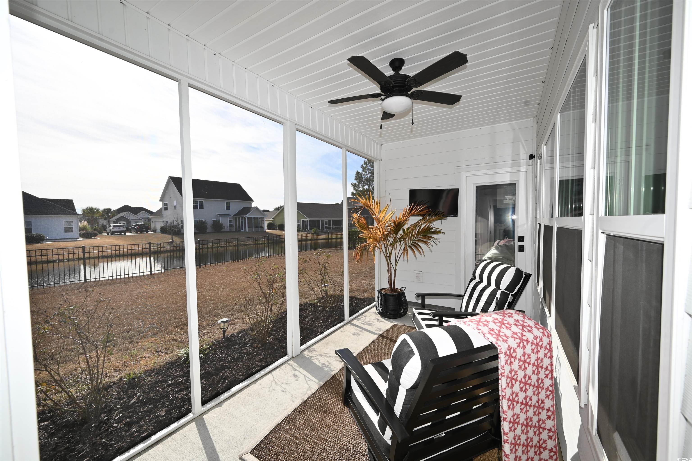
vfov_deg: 81.1
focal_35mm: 14
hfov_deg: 104.3
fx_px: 269
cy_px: 230
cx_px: 346
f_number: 9
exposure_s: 1/200
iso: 100
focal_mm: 14
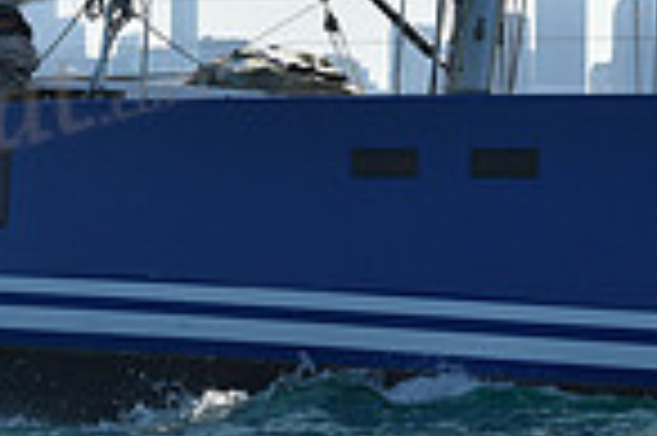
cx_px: 446
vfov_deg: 4.2
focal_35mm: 326
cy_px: -151
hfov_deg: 6.3
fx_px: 5943
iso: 250
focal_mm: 82
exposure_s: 1/1600
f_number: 7.1
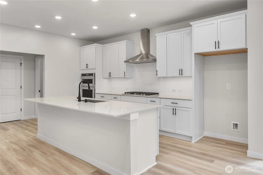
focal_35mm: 24
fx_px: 175
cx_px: 132
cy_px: 88
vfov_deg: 53.2
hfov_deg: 73.7
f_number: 7.1
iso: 1000
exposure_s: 1/10
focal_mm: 24
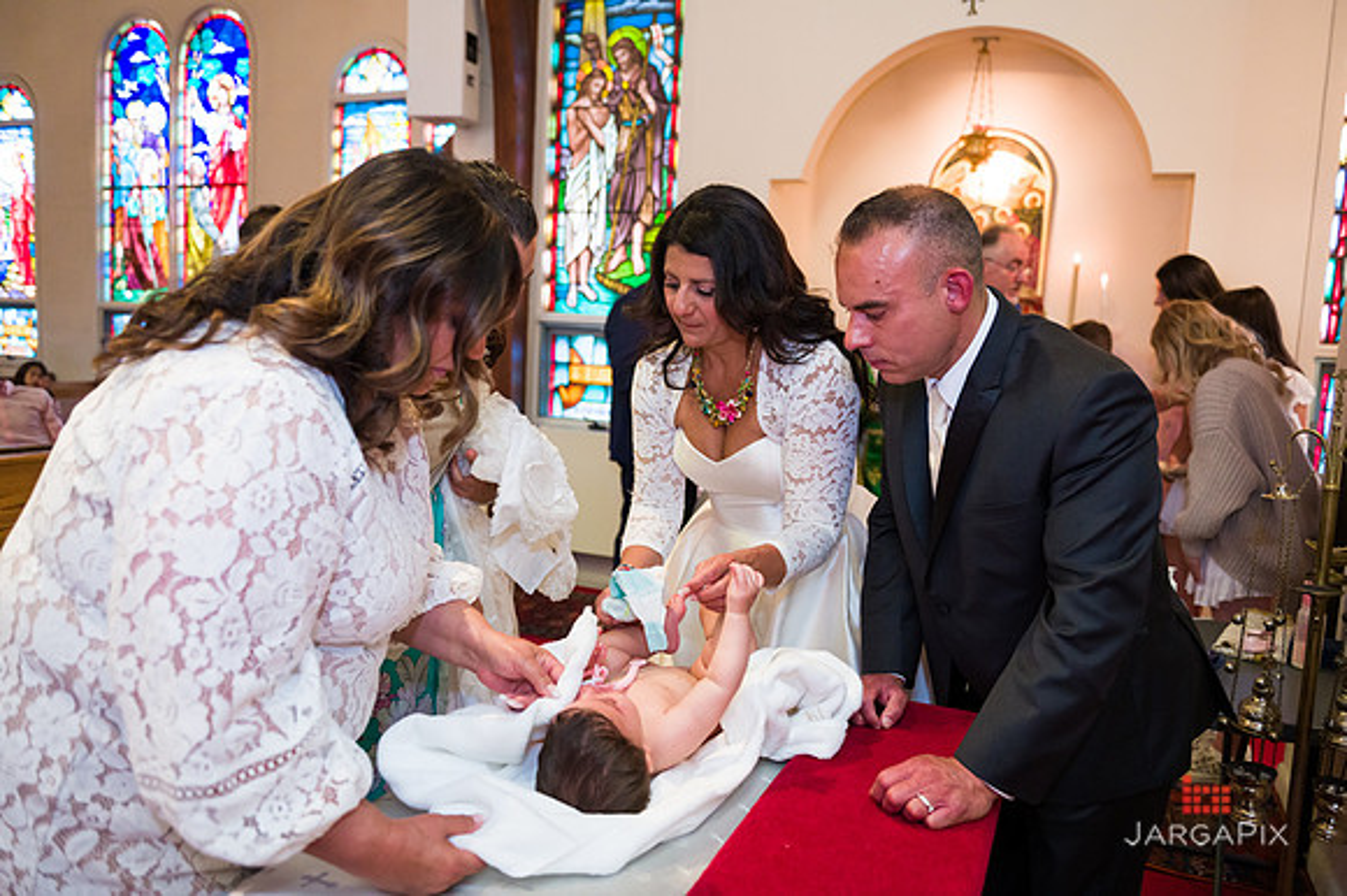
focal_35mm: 28
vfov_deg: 46.4
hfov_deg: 65.5
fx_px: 1047
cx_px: 674
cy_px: 448
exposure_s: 1/200
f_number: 3.2
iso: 3200
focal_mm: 28
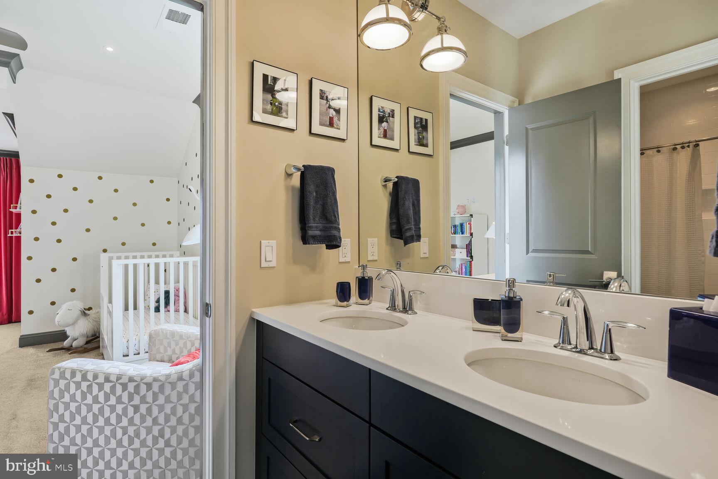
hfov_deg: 88.4
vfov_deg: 65.9
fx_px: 369
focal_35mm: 18
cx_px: 359
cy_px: 240
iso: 200
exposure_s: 1/15
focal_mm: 18.5
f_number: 8
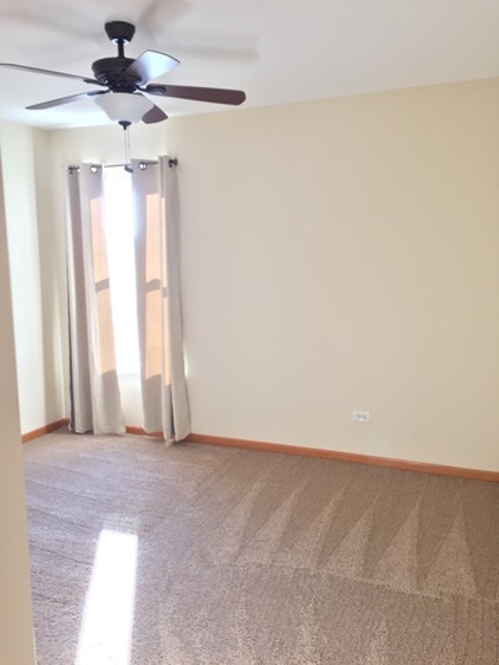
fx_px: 557
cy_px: 332
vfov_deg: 61.7
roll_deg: +0.3
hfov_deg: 48.2
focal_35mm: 29
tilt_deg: -8.2
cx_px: 250
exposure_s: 1/30
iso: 64
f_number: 2.2
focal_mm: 4.15
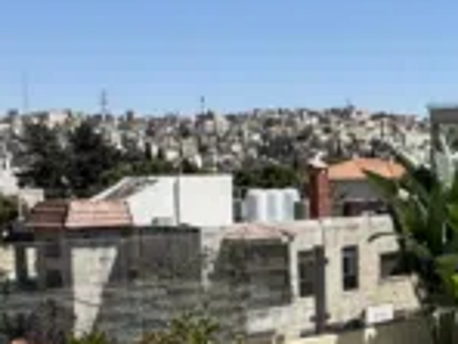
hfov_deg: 26.4
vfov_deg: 22.2
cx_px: 535
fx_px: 873
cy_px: 228
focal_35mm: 66
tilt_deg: -1.5
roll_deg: +0.7
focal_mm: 2.22
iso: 50
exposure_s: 1/1395
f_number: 2.2
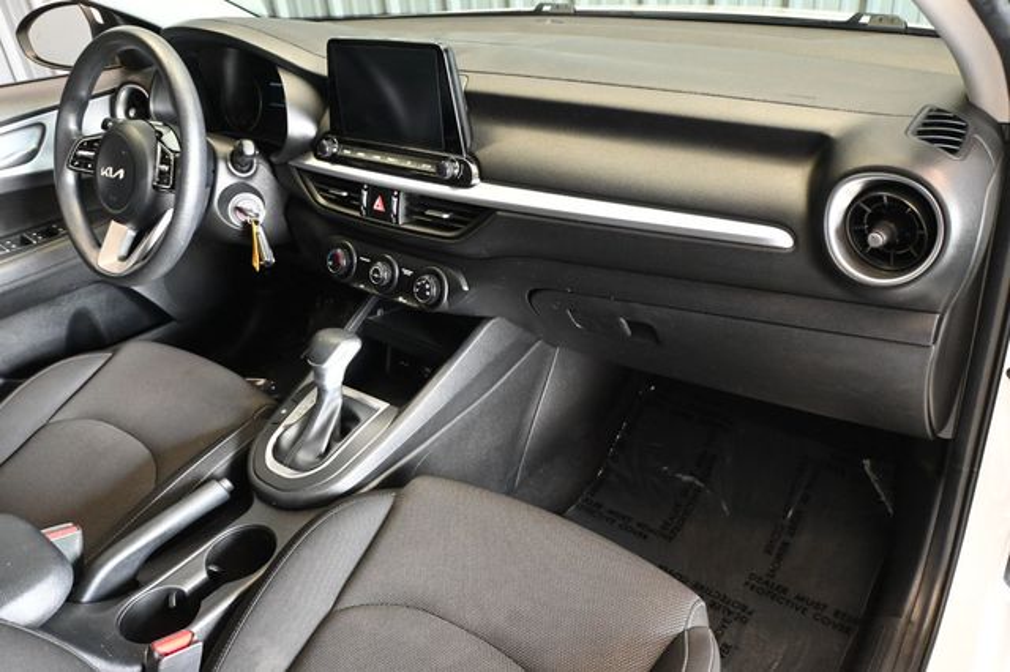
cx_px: 505
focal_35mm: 28
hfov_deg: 64.6
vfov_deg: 45.6
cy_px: 336
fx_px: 799
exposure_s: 1/60
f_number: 3.8
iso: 3200
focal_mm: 19
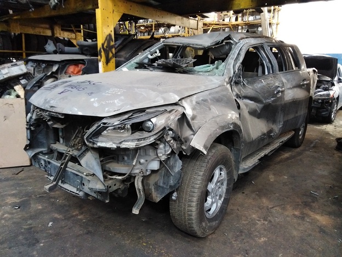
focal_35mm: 26
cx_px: 171
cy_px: 128
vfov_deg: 53.1
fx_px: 257
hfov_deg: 67.3
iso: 449
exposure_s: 1/20
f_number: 2.2
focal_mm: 3.46
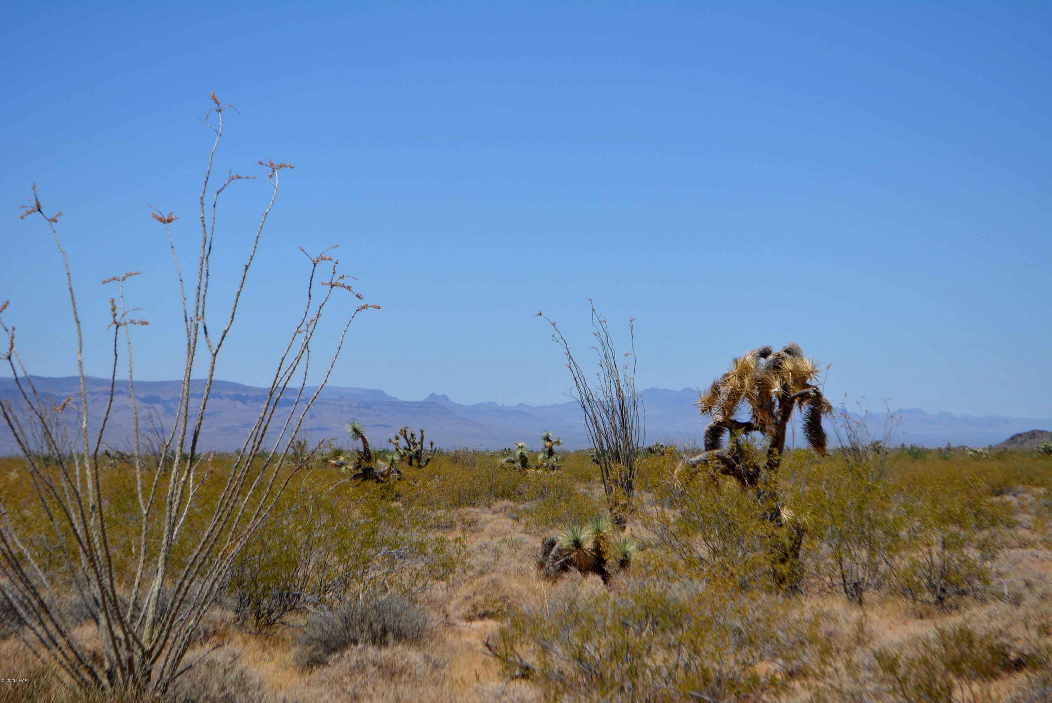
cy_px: 352
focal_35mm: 82
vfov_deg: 16.6
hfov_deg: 24.6
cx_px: 526
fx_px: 2413
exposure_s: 1/2000
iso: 400
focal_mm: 55
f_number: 7.1
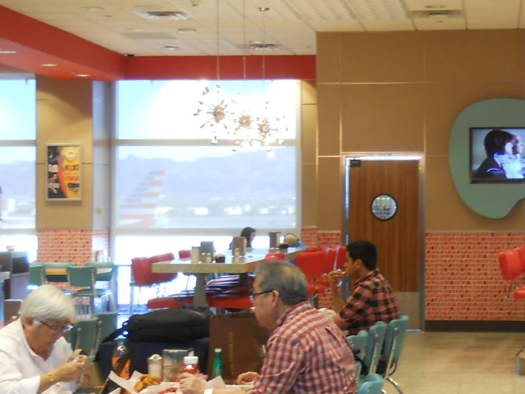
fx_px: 1395
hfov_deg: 20.9
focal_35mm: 92
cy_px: 299
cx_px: 474
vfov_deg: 16.0
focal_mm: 6.72
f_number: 3.1
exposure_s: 1/30
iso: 200
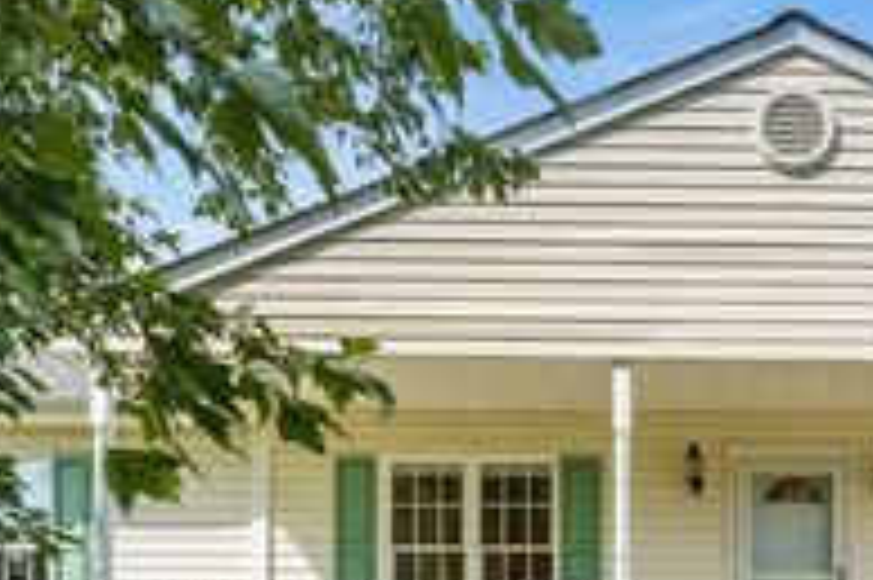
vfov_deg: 35.7
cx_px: 801
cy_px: 645
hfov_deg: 52.3
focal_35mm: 31
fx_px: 751
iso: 800
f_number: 8
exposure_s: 1/1250
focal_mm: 12
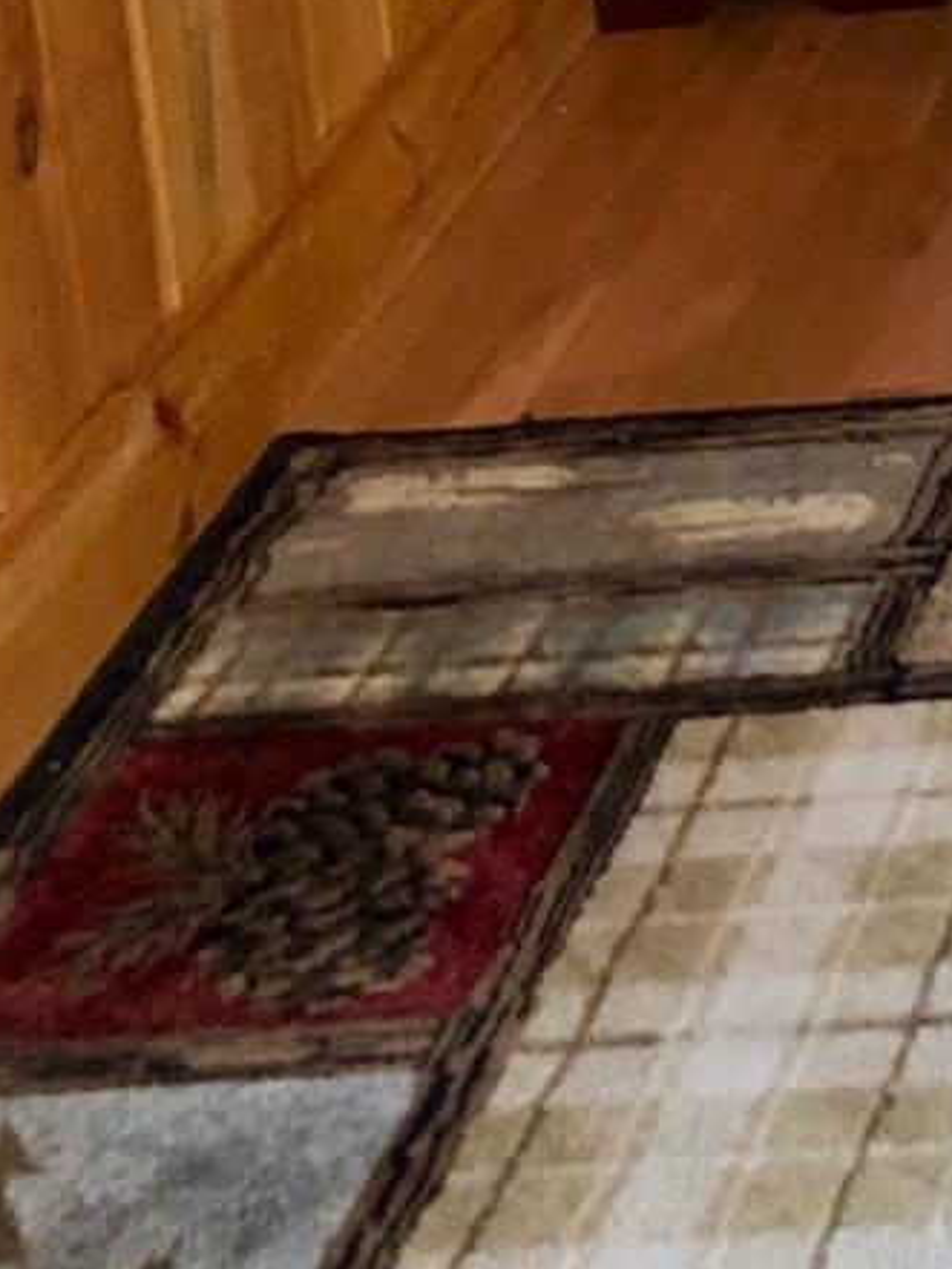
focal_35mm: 127
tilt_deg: -6.3
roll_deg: +5.3
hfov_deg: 10.6
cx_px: 1987
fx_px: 4655
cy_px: -1329
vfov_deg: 13.2
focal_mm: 4
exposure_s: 1/10
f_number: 1.8
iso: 100
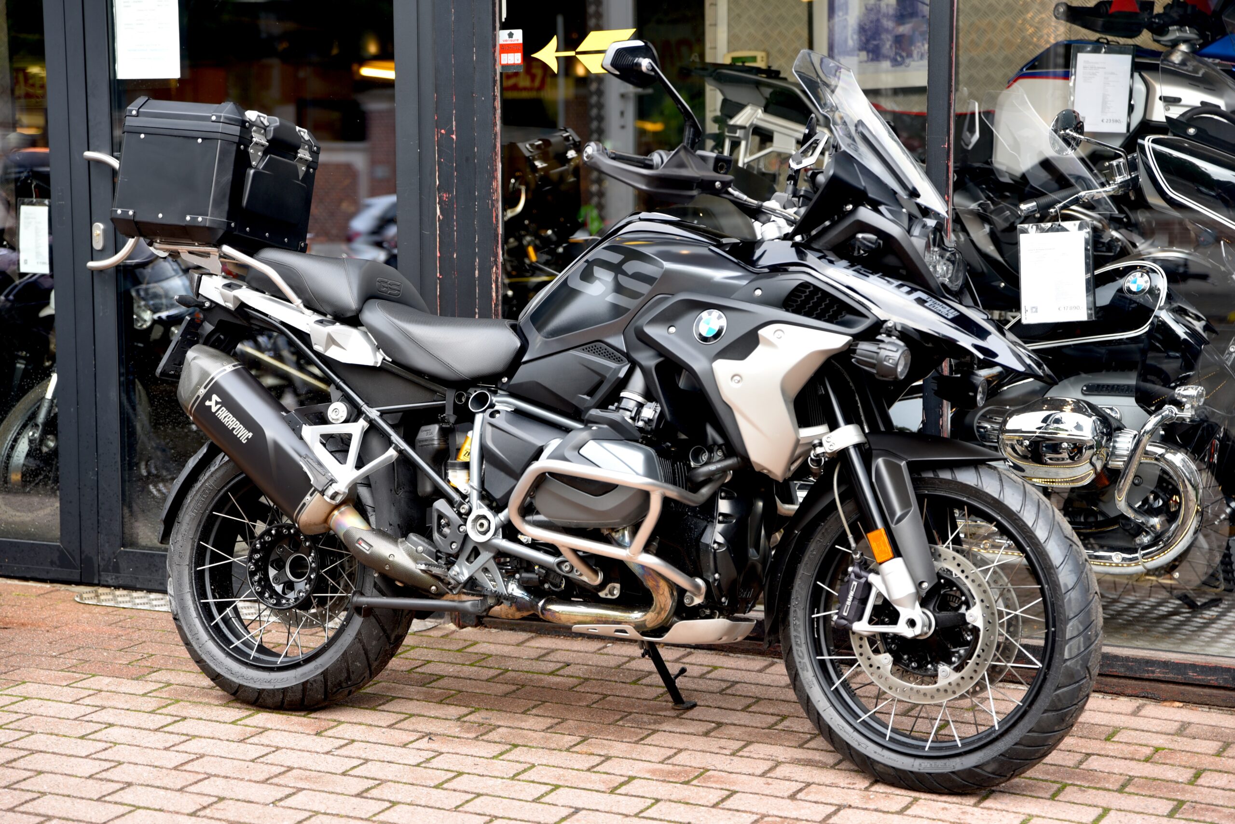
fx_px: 2231
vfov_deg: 20.9
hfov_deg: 30.9
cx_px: 618
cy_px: 412
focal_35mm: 65
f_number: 3.2
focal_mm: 65
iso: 100
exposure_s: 1/60
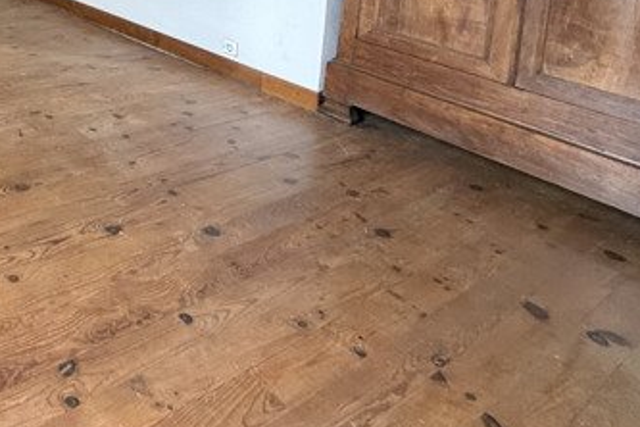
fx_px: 622
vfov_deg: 30.1
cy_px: -129
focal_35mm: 35
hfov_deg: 45.5
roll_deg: -4.5
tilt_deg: -3.4
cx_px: -6
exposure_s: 1/70
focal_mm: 2.22
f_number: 2.2
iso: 320
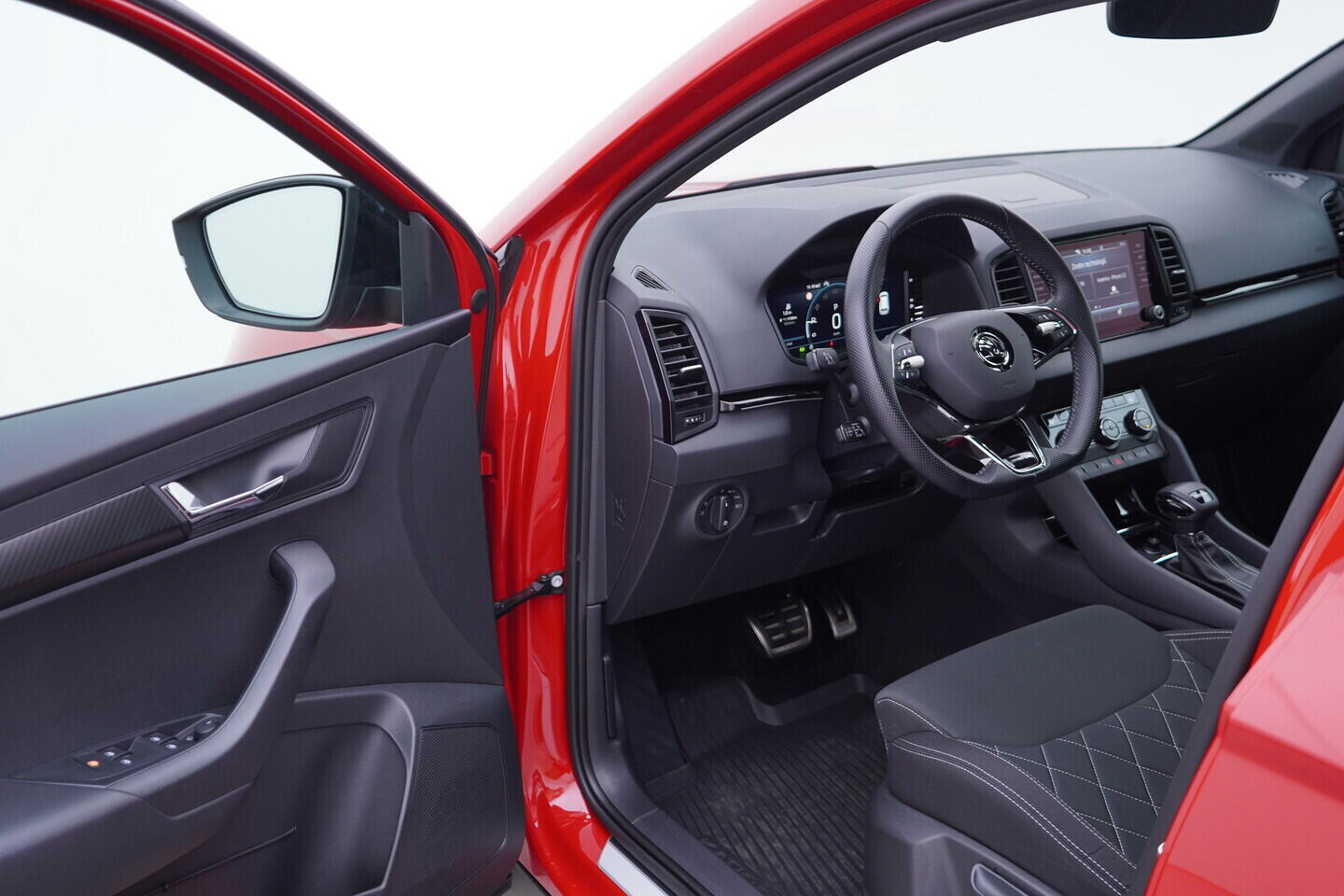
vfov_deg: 36.9
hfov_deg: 53.1
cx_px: 672
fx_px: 1344
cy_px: 448
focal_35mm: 36
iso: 125
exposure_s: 1/40
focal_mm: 24
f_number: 2.8
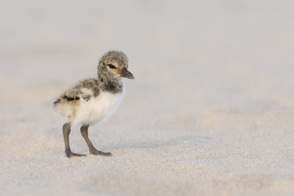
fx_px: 7348
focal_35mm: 900
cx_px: 147
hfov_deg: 2.3
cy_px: 98
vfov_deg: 1.5
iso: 1600
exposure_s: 1/1000
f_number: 8
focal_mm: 600
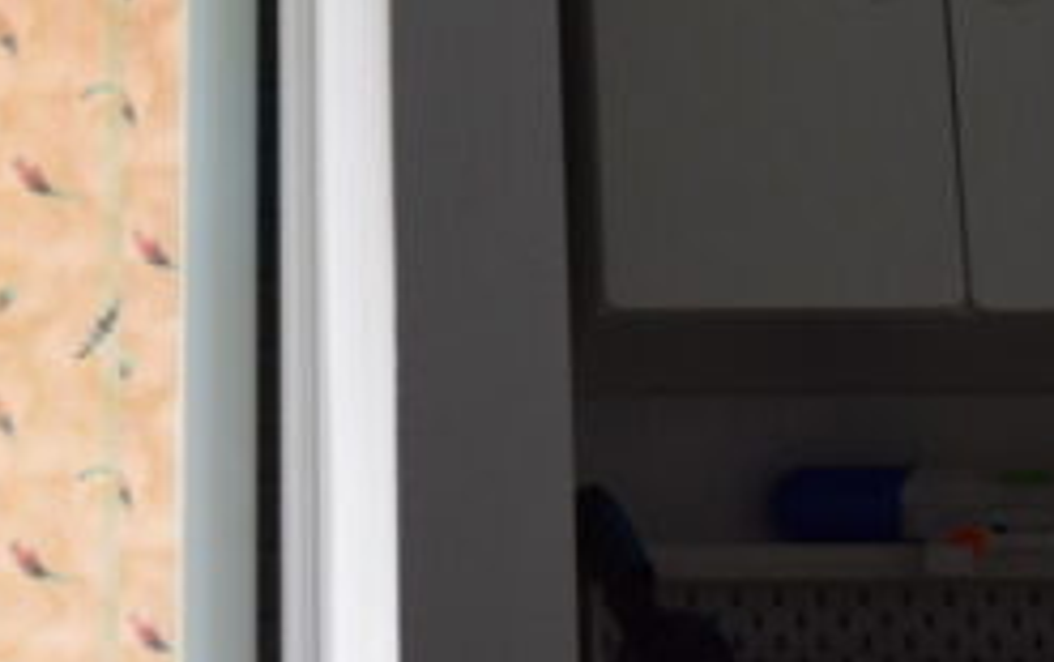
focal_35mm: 114
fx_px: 3278
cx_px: 290
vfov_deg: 10.9
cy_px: -429
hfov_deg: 18.2
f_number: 4
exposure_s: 1/60
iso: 800
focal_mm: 18
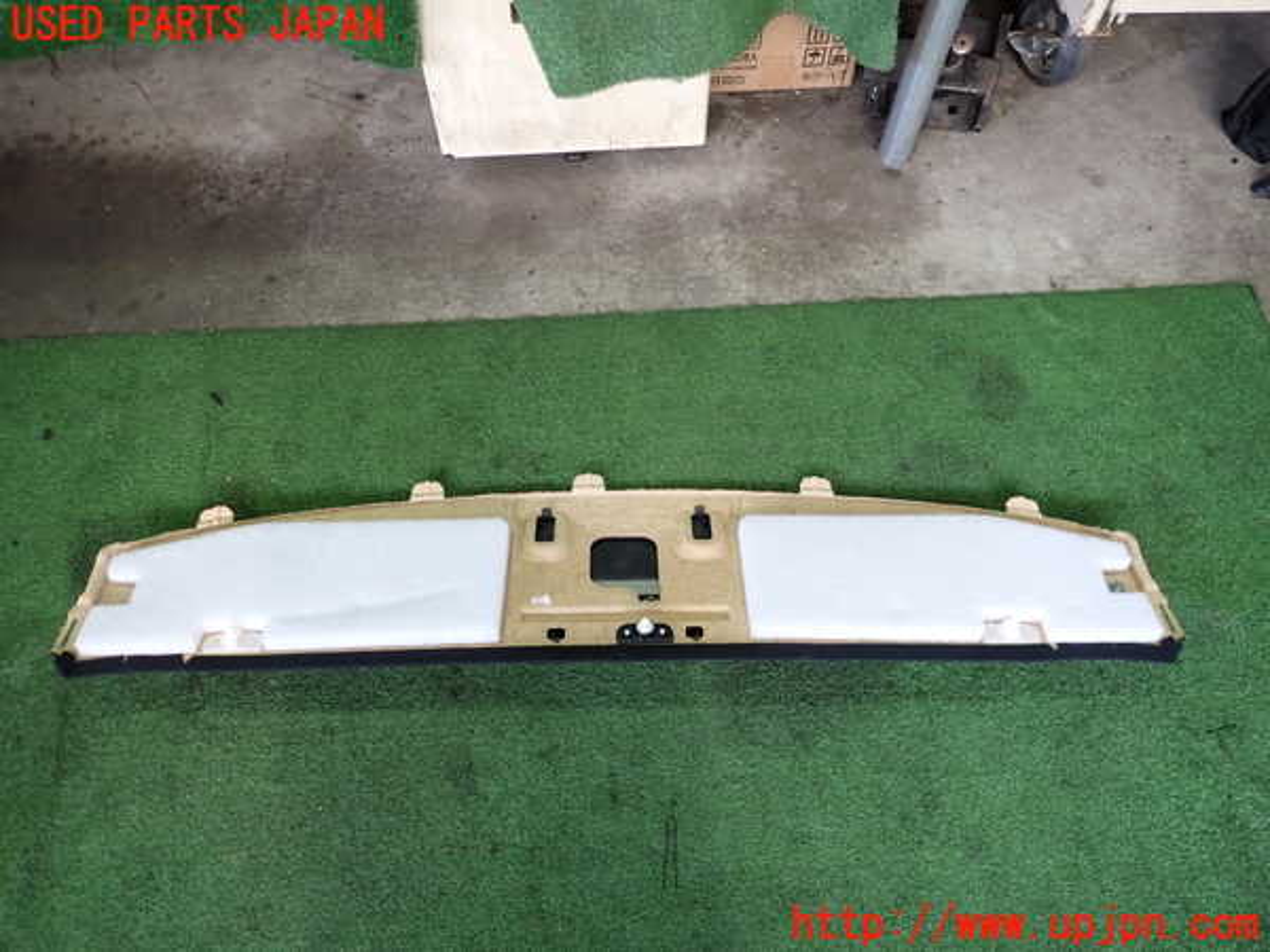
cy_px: 476
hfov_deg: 69.4
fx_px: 917
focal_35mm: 25
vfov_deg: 54.9
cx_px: 635
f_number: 2
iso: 200
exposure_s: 1/40
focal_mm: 4.5
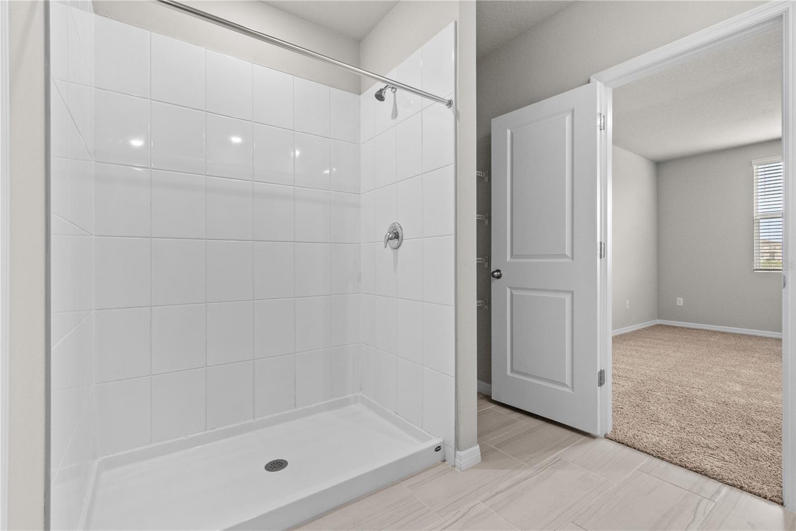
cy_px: 266
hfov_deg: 100.4
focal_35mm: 15
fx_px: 332
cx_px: 398
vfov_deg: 77.3
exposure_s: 1/15
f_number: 7.1
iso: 1400
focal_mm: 10
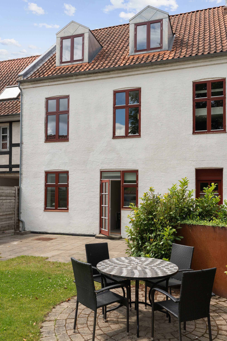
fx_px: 293
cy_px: 170
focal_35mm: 31
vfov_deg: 60.3
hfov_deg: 42.3
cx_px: 114
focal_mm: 31
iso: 400
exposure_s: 1/500
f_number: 10
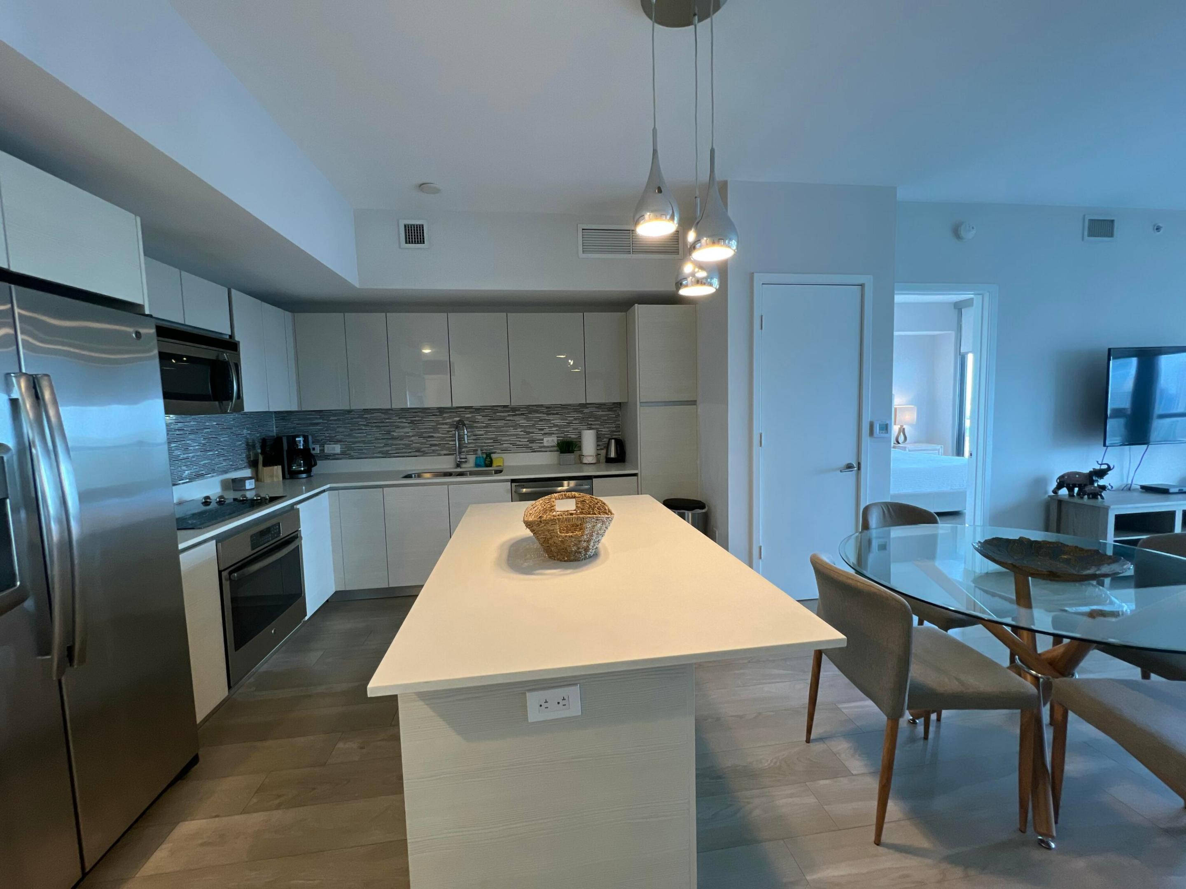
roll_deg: +1.3
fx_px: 445
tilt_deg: -4.3
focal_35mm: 13
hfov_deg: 106.2
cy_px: 444
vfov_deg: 89.9
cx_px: 593
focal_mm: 1.57
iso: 125
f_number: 1.8
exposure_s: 1/60
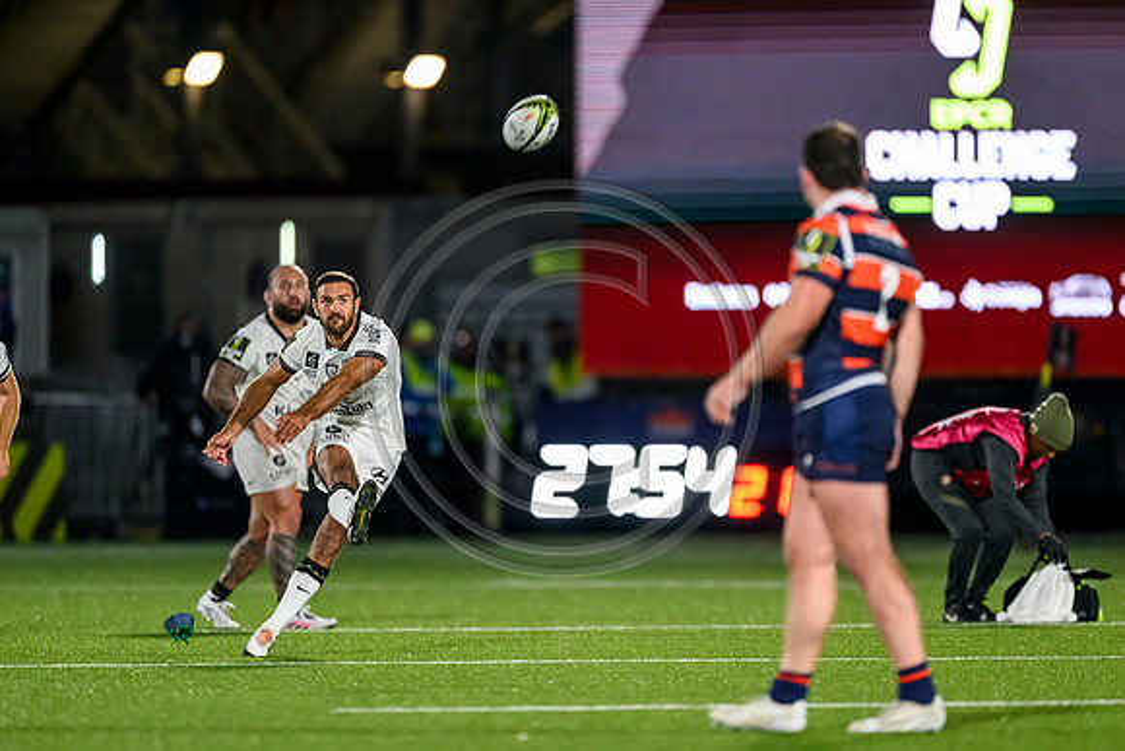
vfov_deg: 2.4
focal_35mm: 579
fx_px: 18107
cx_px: 562
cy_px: 376
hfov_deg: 3.6
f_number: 4
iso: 6400
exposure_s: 1/1250
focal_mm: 560
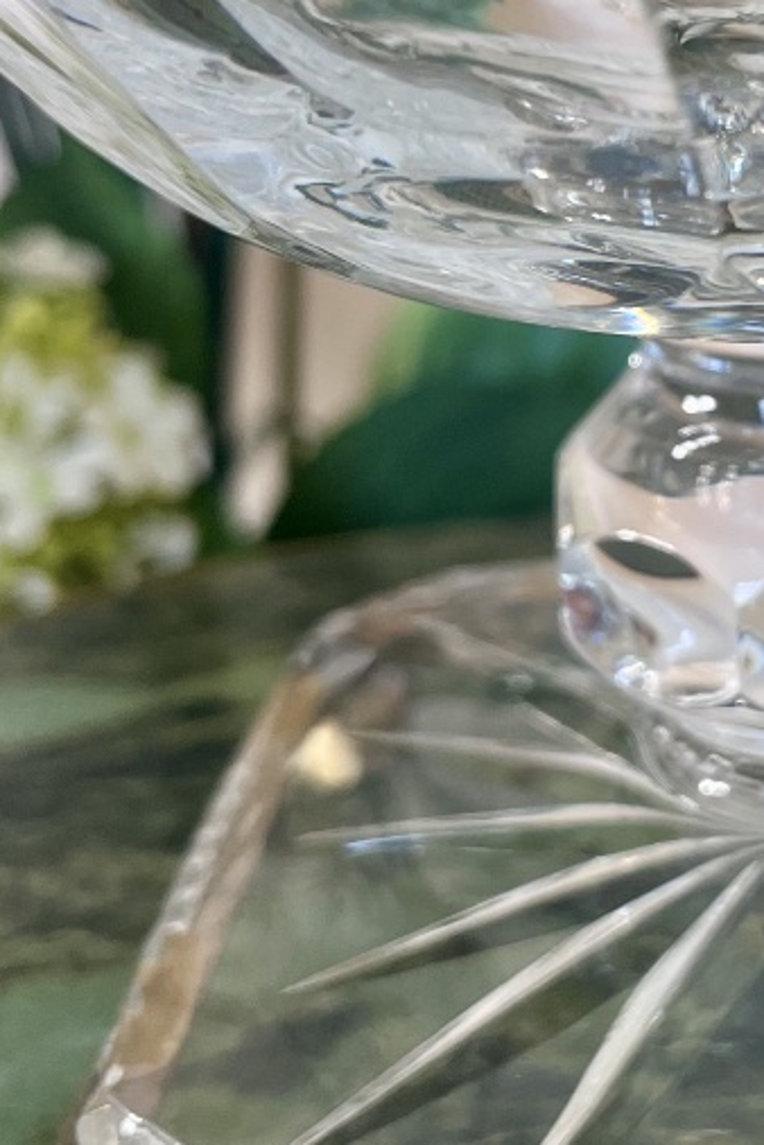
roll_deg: -0.1
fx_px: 2037
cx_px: 866
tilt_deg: -19.6
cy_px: 418
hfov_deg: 20.2
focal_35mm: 64
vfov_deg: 31.3
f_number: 1.6
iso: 125
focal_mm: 5.1
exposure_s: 1/103
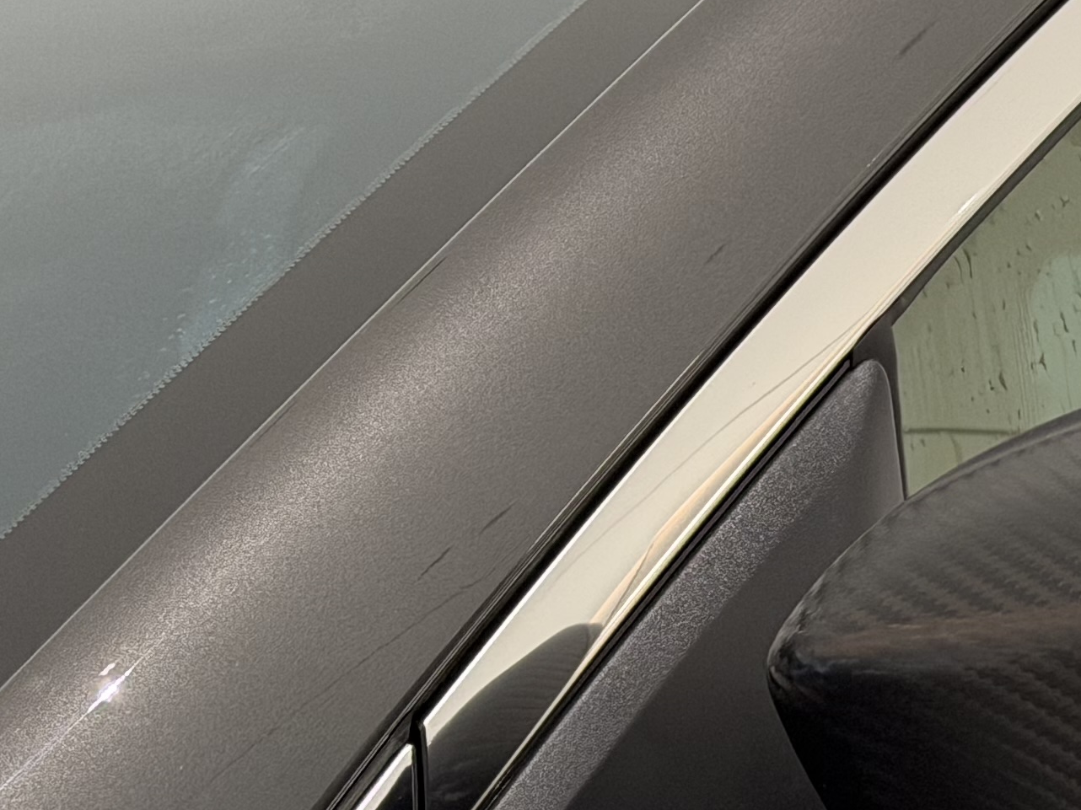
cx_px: 1363
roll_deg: +1.9
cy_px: 669
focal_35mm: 151
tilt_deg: -1.0
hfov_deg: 12.7
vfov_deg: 9.8
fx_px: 4715
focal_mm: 6.76
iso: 250
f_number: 1.78
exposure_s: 1/60
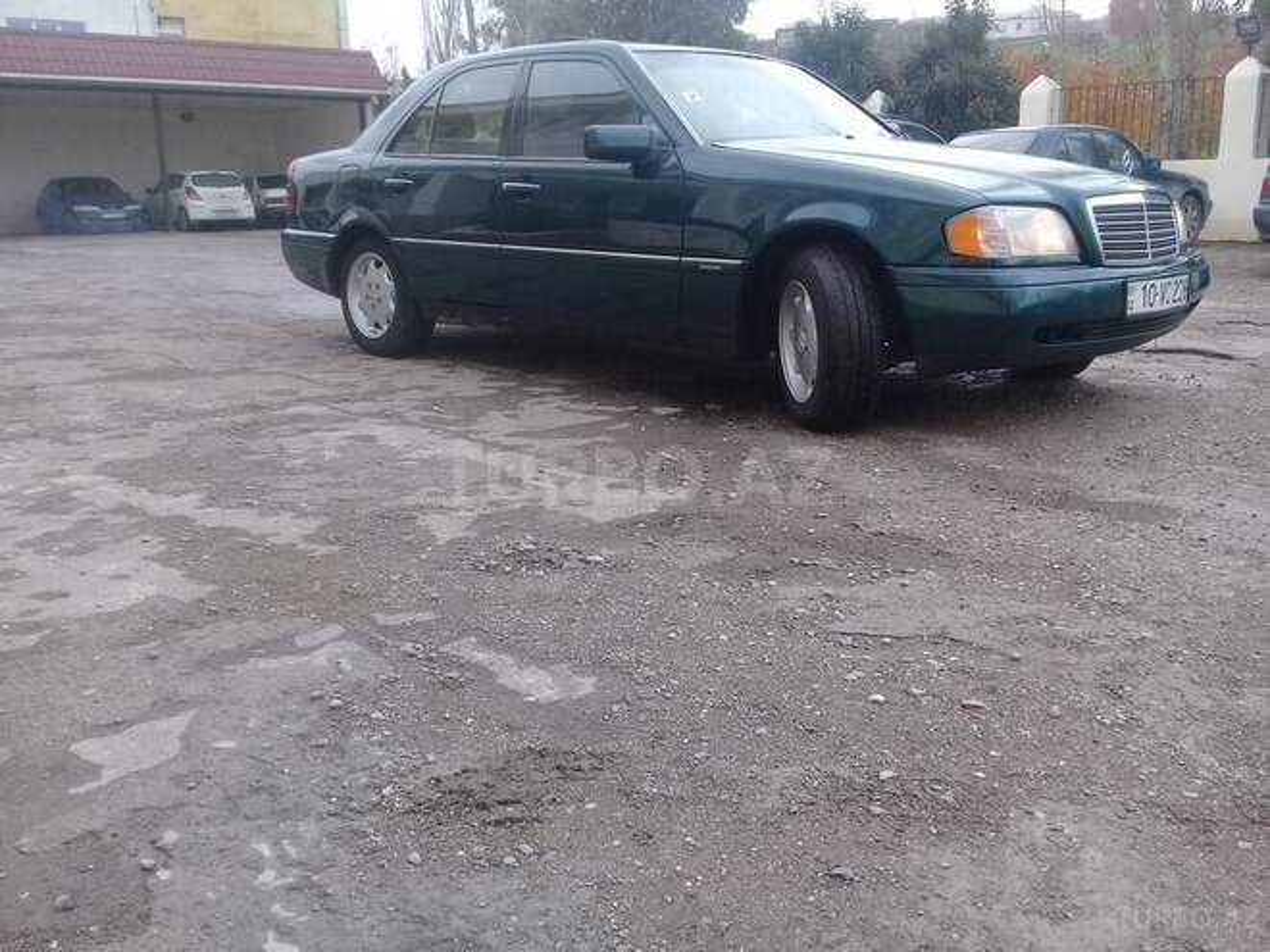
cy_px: 476
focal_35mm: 31
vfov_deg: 45.4
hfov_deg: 58.4
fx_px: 1137
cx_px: 635
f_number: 2.2
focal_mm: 3.3
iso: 50
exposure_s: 1/228
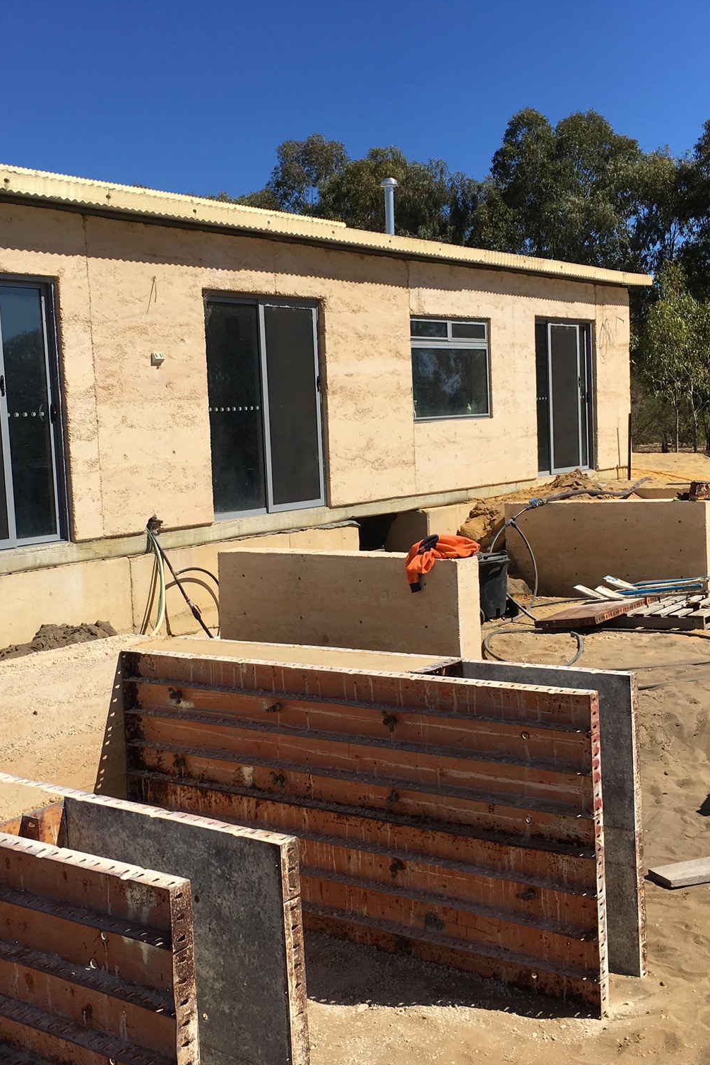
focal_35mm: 41
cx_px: 302
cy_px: 540
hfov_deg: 32.6
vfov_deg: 47.4
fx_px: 1213
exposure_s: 1/2653
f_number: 2.2
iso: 25
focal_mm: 4.15
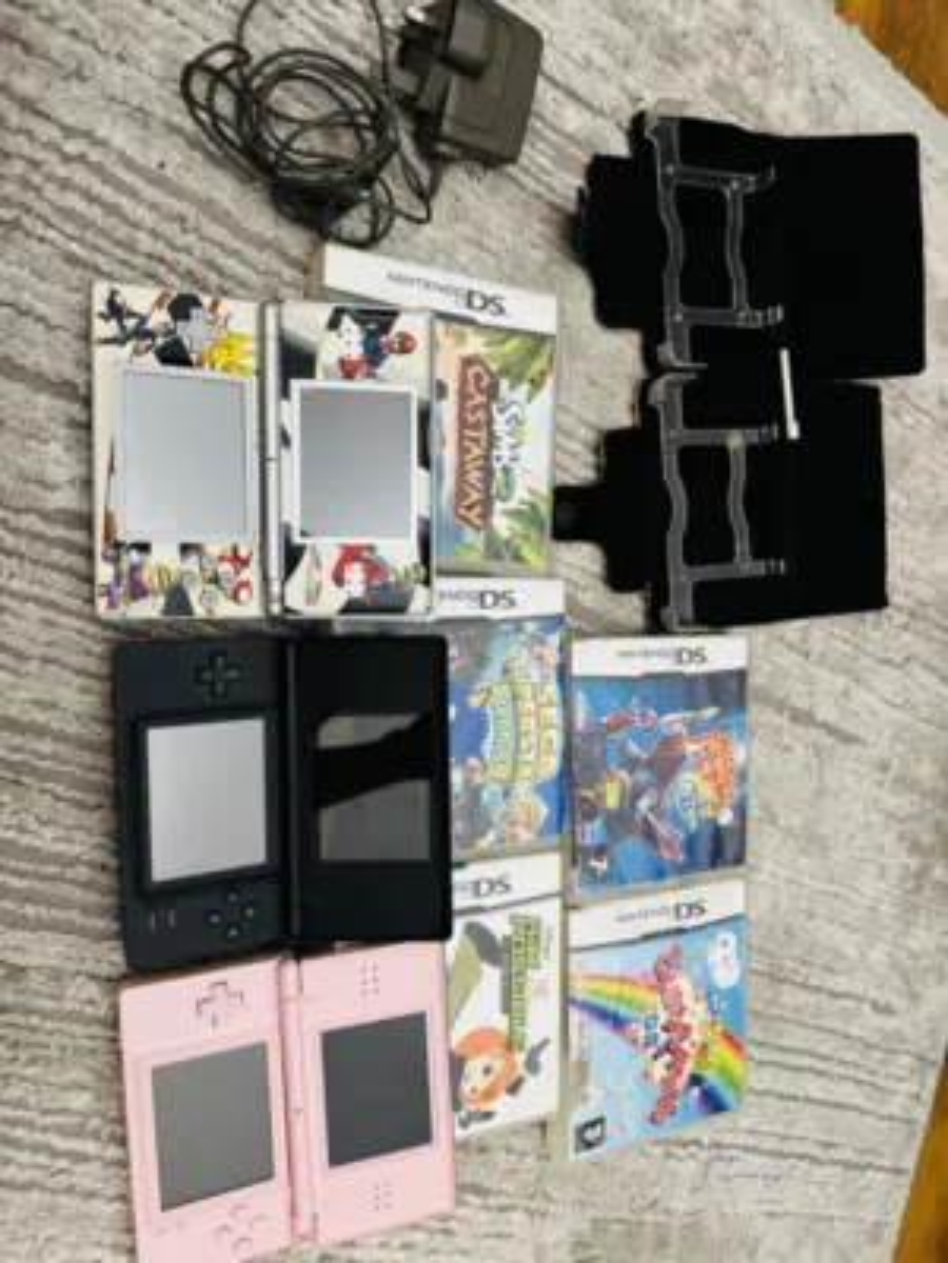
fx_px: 876
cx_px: 474
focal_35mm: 24
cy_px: 632
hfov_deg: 56.8
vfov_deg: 71.6
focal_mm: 6.76
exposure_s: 1/33
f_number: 1.78
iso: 640
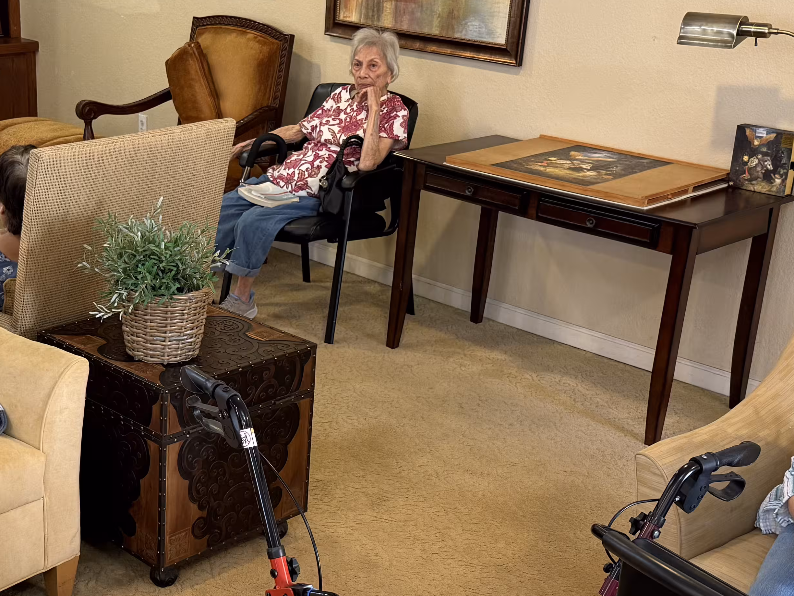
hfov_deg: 33.9
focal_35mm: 56
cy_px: 366
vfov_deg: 26.0
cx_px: 240
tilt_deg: -22.1
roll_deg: -2.1
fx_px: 1284
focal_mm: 6.76
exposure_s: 1/60
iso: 200
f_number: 1.78
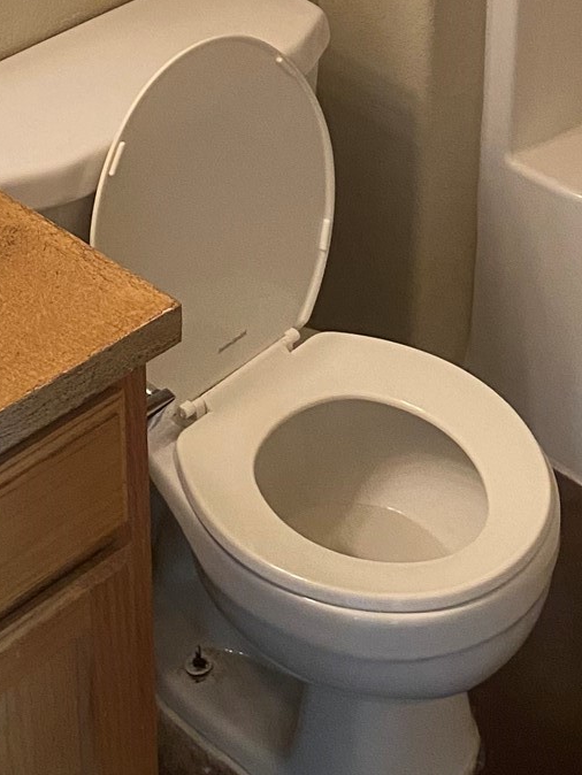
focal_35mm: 79
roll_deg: -2.5
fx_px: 1770
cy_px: -264
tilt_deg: -18.3
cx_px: 407
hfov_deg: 18.6
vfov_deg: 21.9
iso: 320
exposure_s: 1/60
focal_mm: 4.25
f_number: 1.8
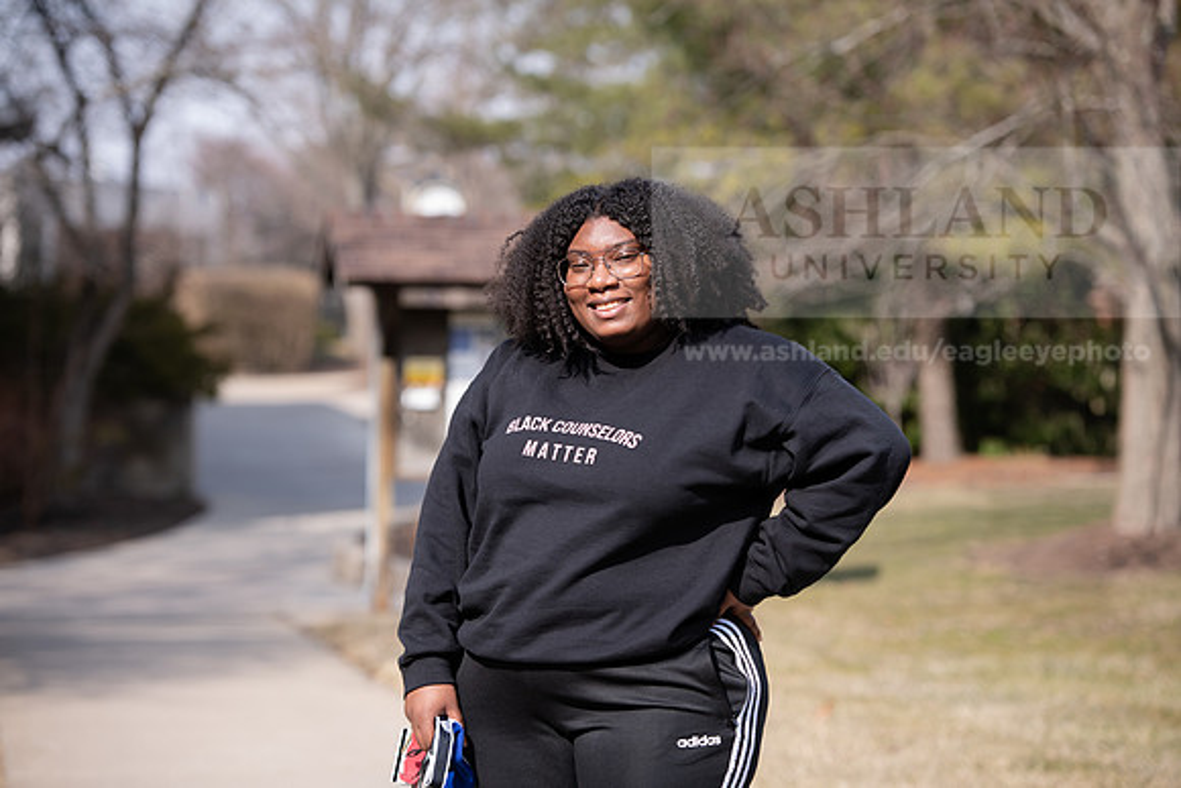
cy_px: 394
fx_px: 3281
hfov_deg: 20.4
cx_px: 590
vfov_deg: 13.7
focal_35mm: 100
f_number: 3.5
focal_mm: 100
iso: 200
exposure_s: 1/800
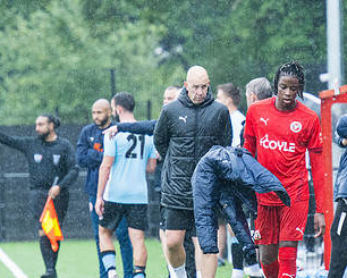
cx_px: 243
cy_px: 137
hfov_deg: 3.1
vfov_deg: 2.5
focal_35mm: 622
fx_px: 6390
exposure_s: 1/800
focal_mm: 200
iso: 1000
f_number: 4
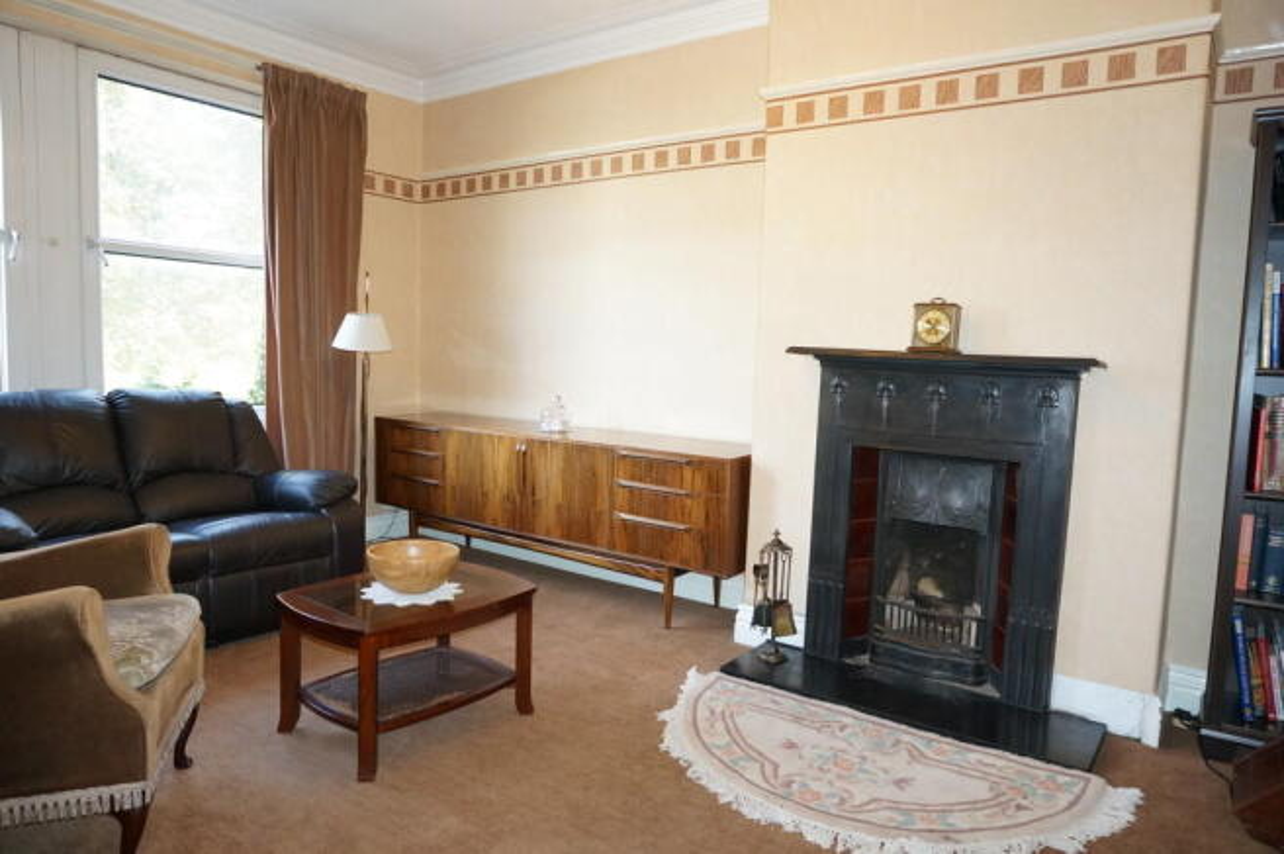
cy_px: 427
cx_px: 642
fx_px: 855
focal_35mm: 24
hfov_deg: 73.8
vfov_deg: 53.0
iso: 800
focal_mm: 16
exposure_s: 1/60
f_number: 4
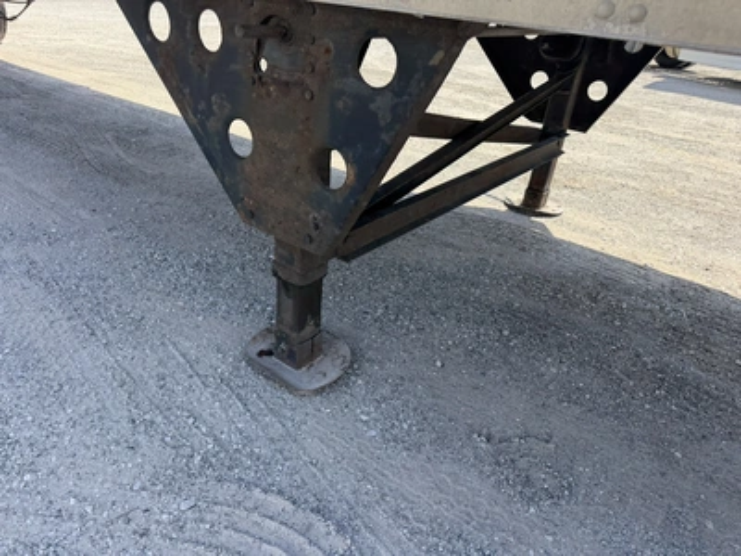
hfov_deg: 71.6
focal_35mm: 24
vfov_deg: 56.8
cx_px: 370
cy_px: 278
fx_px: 514
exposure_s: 1/1689
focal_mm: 6.76
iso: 100
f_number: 1.78
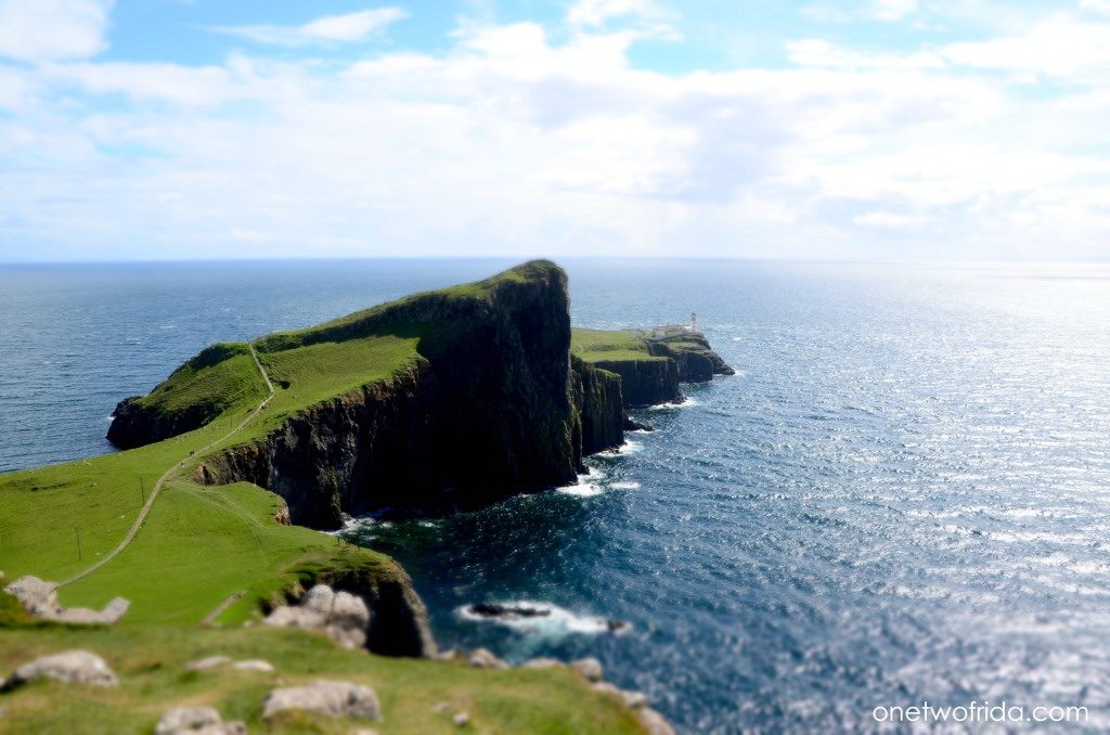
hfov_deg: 67.5
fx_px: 831
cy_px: 368
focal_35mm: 27
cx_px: 555
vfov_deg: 47.7
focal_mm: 18
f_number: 10
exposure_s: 1/320
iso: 200
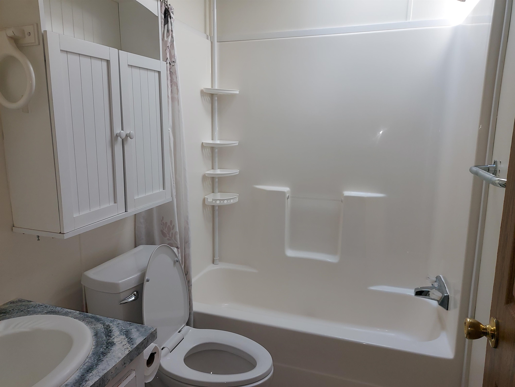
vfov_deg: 54.9
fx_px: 372
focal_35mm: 25
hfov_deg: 69.4
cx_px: 258
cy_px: 194
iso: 64
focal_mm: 4.6
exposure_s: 1/120
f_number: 2
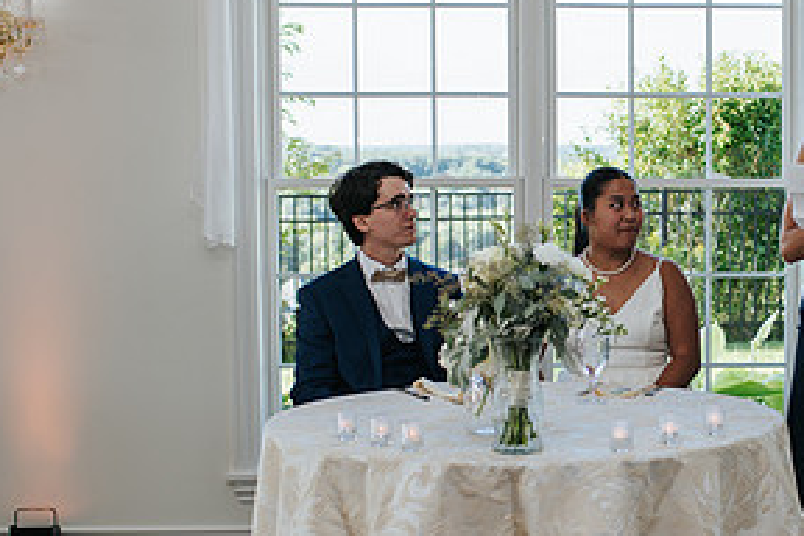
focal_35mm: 81
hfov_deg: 24.7
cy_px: 375
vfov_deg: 16.8
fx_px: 1809
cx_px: 633
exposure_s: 1/200
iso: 125
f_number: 3.2
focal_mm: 35
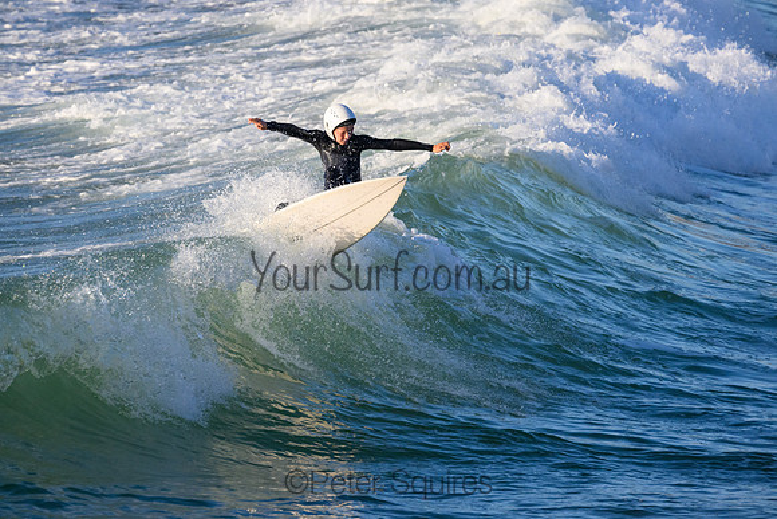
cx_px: 388
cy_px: 260
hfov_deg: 3.6
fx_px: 12521
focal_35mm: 580
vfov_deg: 2.4
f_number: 11
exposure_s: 1/2000
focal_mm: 580
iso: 2500
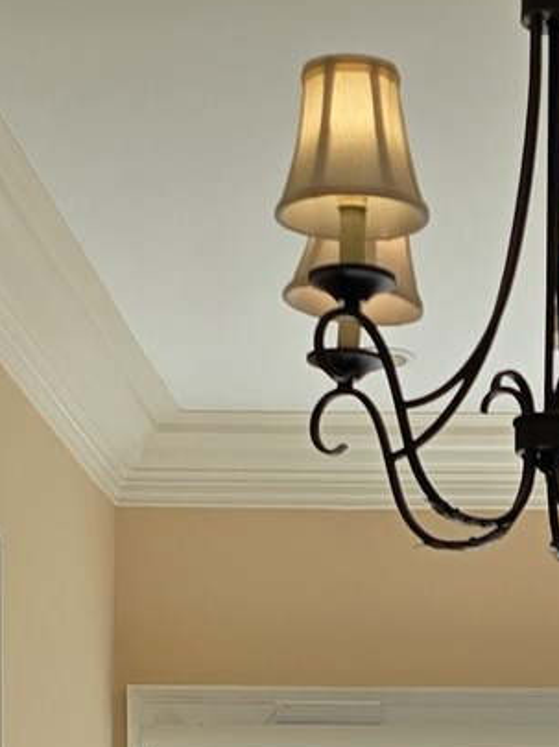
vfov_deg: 14.1
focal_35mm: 131
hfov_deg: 11.2
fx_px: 2825
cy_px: 1127
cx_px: 557
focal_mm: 6.3
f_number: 1.7
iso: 12
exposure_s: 1/182
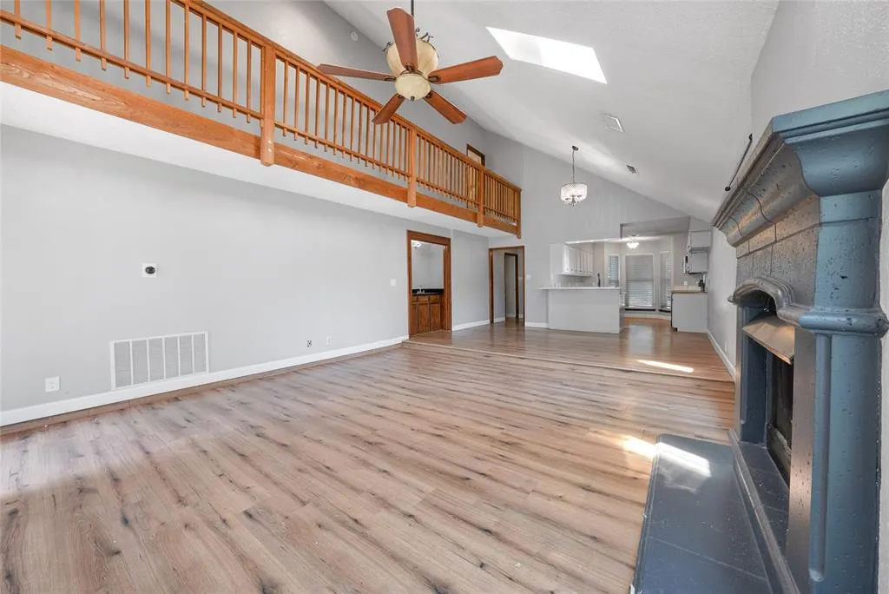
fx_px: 296
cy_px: 297
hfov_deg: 112.6
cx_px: 444
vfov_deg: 90.1
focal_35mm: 12
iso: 640
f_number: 9
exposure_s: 1/13
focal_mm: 12
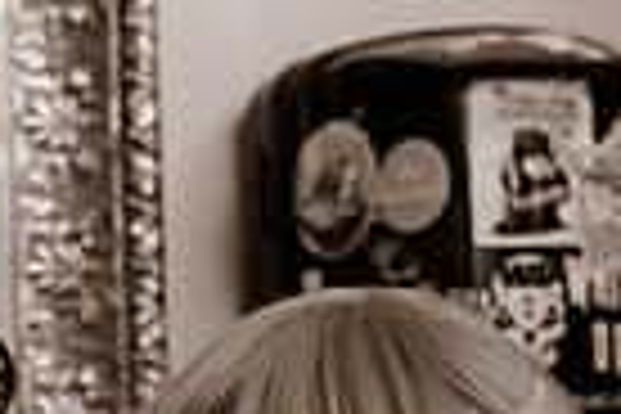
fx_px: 2760
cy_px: 832
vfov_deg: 8.2
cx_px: 162
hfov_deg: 12.8
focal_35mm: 160
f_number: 4
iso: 4000
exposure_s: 1/100
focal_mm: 38
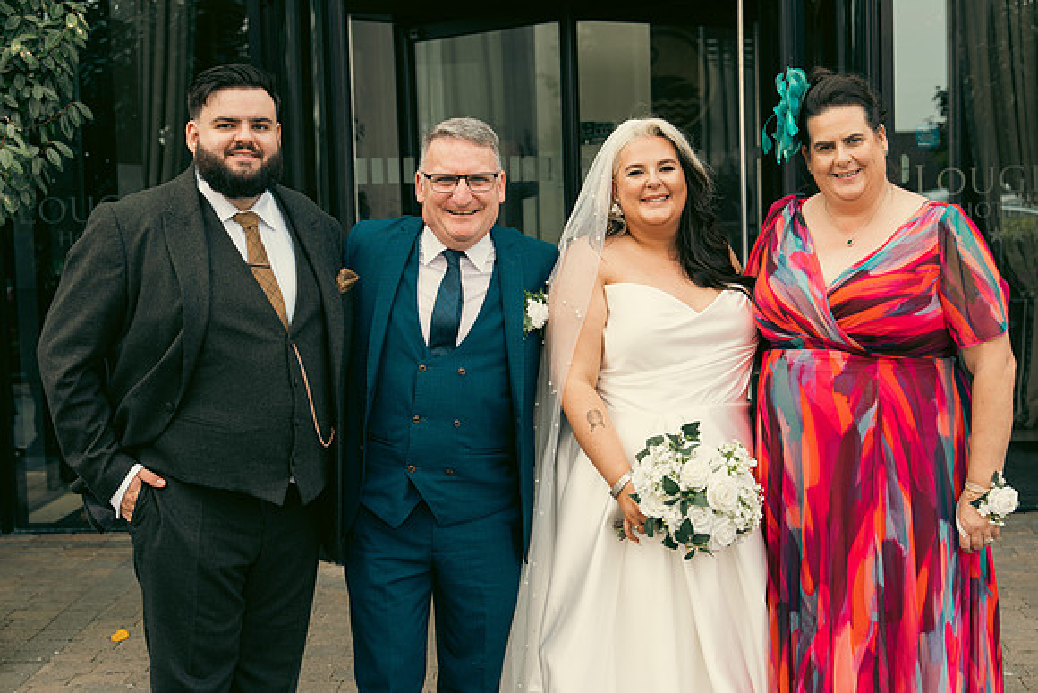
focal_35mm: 68
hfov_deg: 29.6
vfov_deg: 20.0
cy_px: 346
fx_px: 1961
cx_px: 519
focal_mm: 68
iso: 160
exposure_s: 1/250
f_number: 5
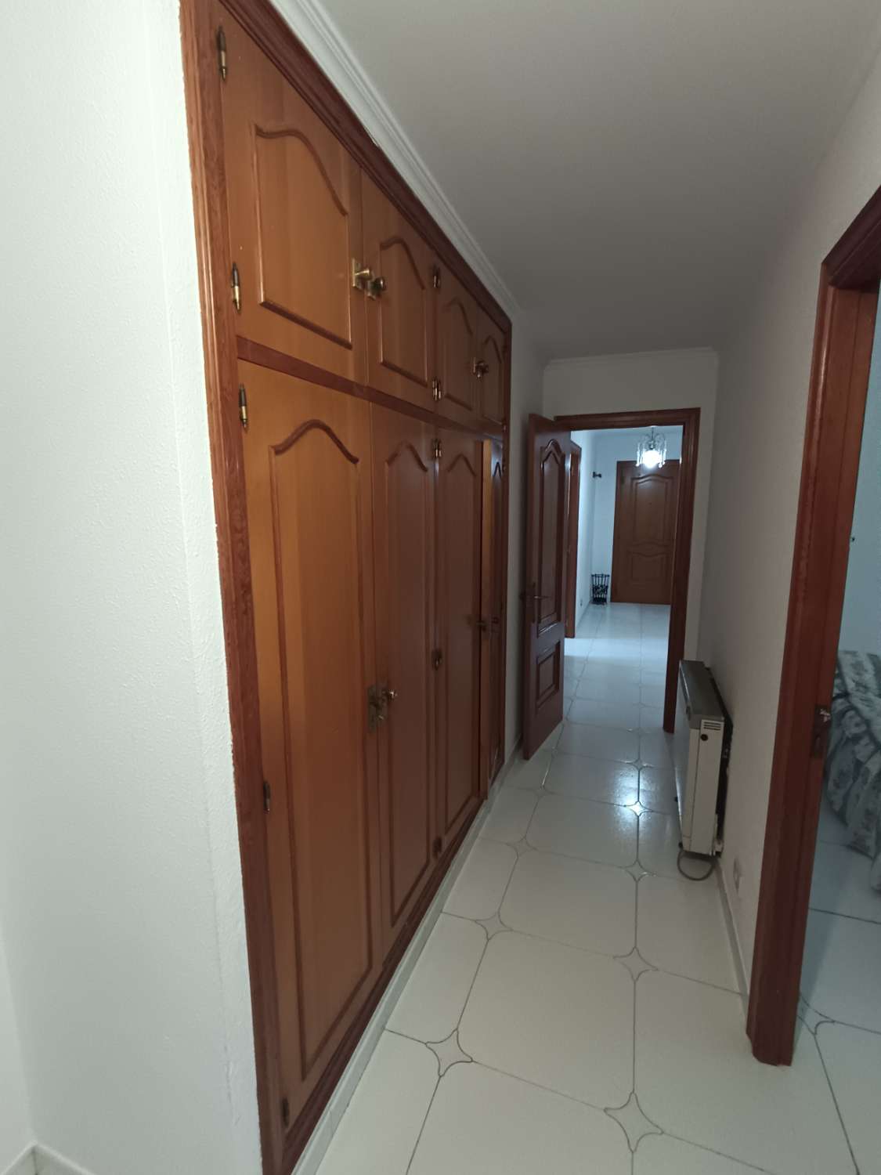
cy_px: 588
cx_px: 440
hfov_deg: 81.7
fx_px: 509
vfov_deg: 98.2
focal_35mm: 15
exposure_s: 1/33.3
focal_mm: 1.65
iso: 470
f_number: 2.2
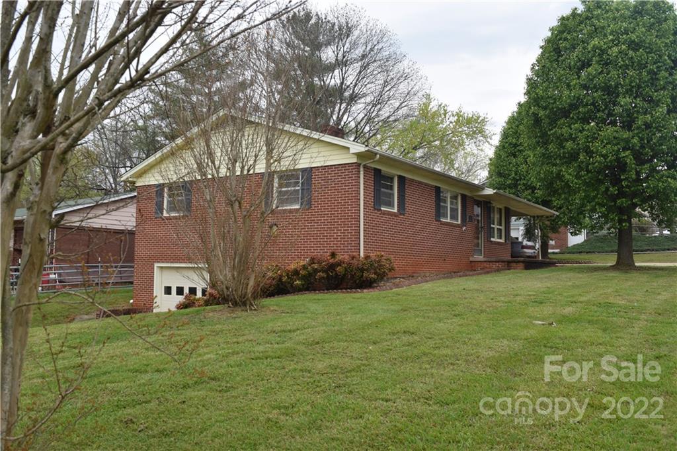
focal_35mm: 33
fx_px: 620
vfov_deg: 39.9
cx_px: 338
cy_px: 226
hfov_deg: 57.2
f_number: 9
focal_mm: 22
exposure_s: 1/320
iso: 200
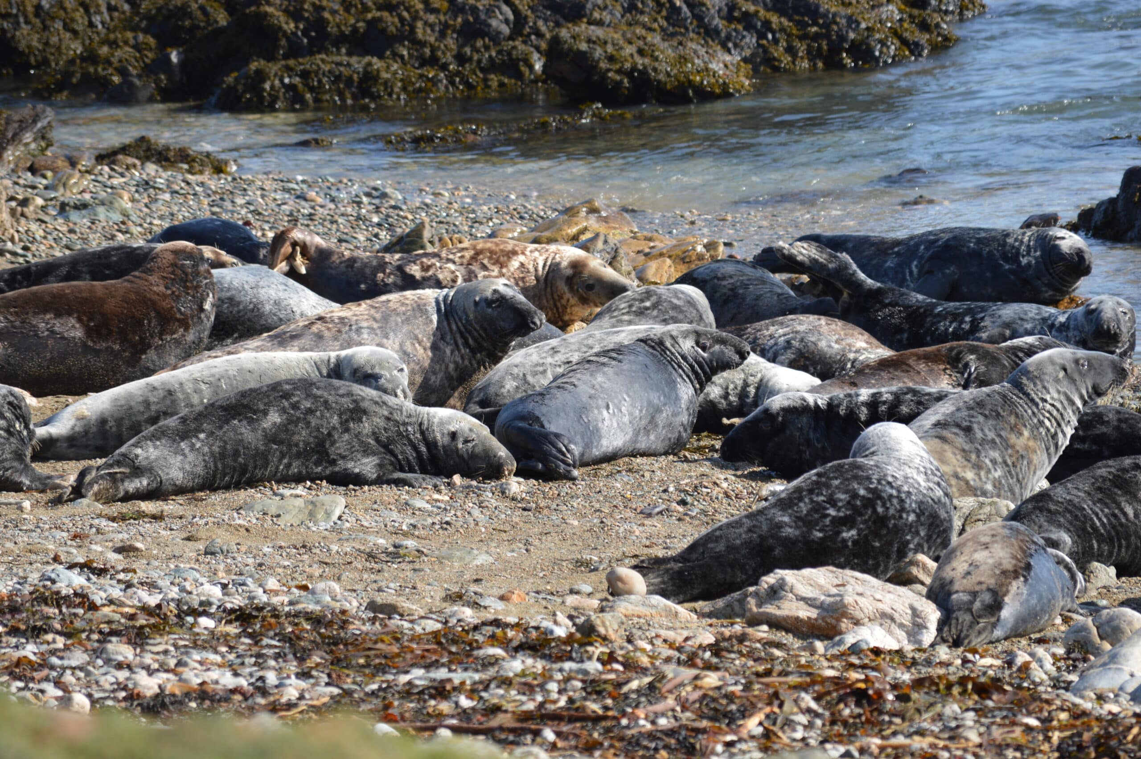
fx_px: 9500
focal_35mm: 300
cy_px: 380
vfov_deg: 4.6
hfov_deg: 6.9
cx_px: 570
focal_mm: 200
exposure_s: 1/500
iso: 220
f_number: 5.6
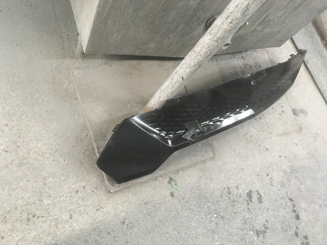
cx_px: 161
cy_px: 122
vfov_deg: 46.8
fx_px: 283
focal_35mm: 30
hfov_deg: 60.0
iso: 200
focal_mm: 4.15
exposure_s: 1/17
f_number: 2.2
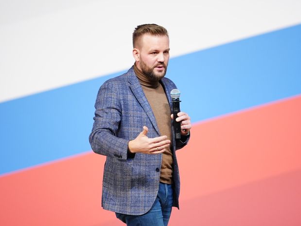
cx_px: 146
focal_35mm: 326
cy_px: 113
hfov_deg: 6.1
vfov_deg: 4.6
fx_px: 2836
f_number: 2.8
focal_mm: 200
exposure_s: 1/250
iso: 2000
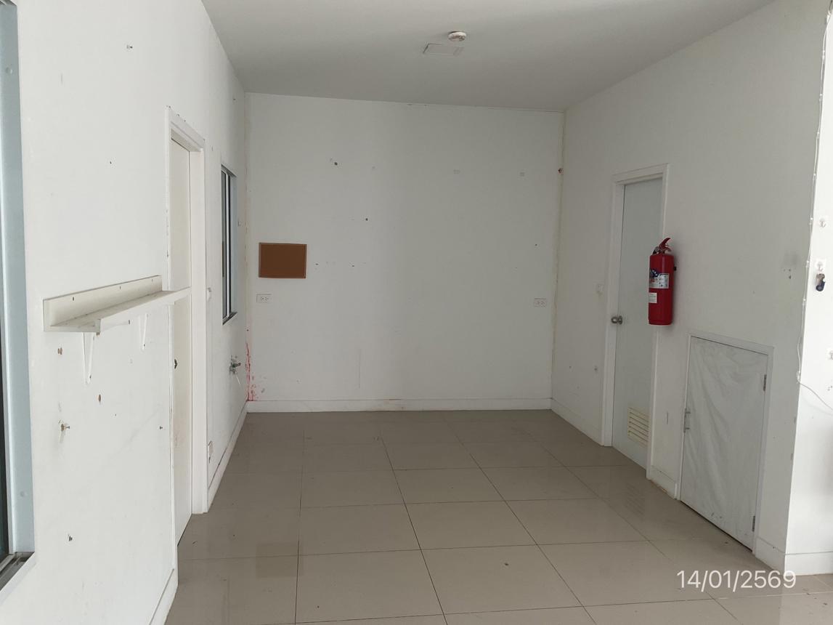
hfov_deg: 61.7
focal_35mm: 29
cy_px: 312
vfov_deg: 48.2
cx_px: 416
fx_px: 698
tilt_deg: -6.4
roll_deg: -2.0
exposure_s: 1/100
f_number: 1.8
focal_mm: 3
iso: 32
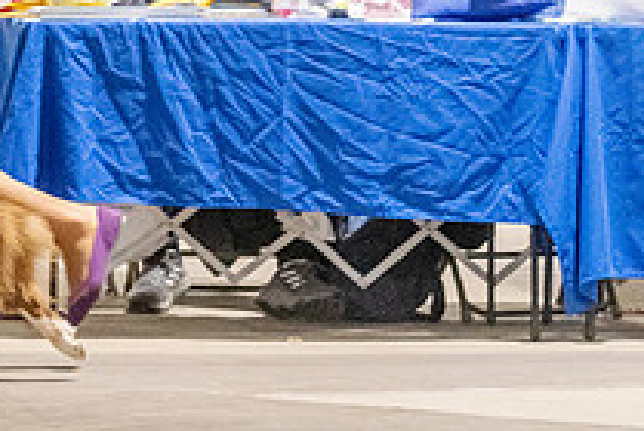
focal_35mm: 329
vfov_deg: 4.2
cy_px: -117
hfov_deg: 6.2
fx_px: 5894
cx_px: -277
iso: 6400
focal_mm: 102
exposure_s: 1/400
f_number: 3.2
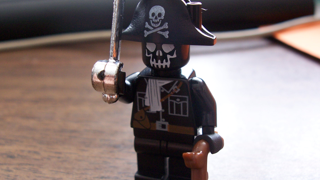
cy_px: 92
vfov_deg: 30.4
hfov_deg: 51.6
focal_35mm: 39
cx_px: 161
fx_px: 331
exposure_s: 1/30
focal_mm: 6
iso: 140
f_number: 2.8
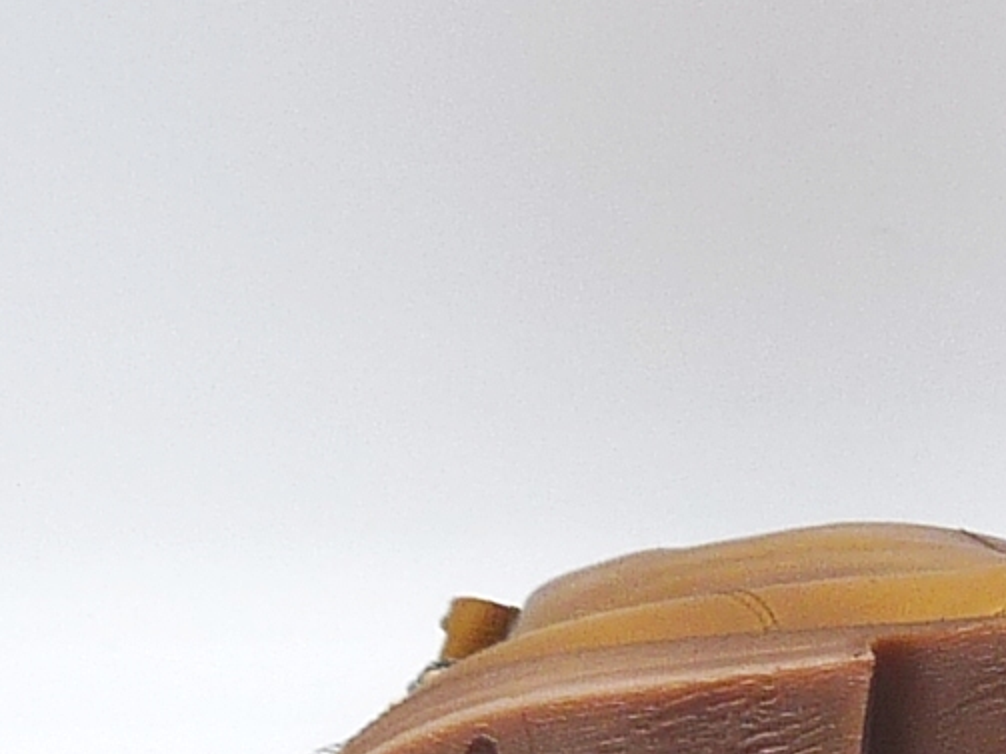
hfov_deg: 12.1
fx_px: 4620
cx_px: 1264
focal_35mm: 159
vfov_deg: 9.2
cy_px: 830
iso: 100
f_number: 4
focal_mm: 4.9
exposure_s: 1/160
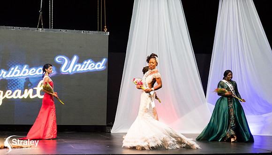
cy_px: 91
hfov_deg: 26.8
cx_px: 126
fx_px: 570
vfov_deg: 15.4
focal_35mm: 79
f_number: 5
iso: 4000
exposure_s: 1/160
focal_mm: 50
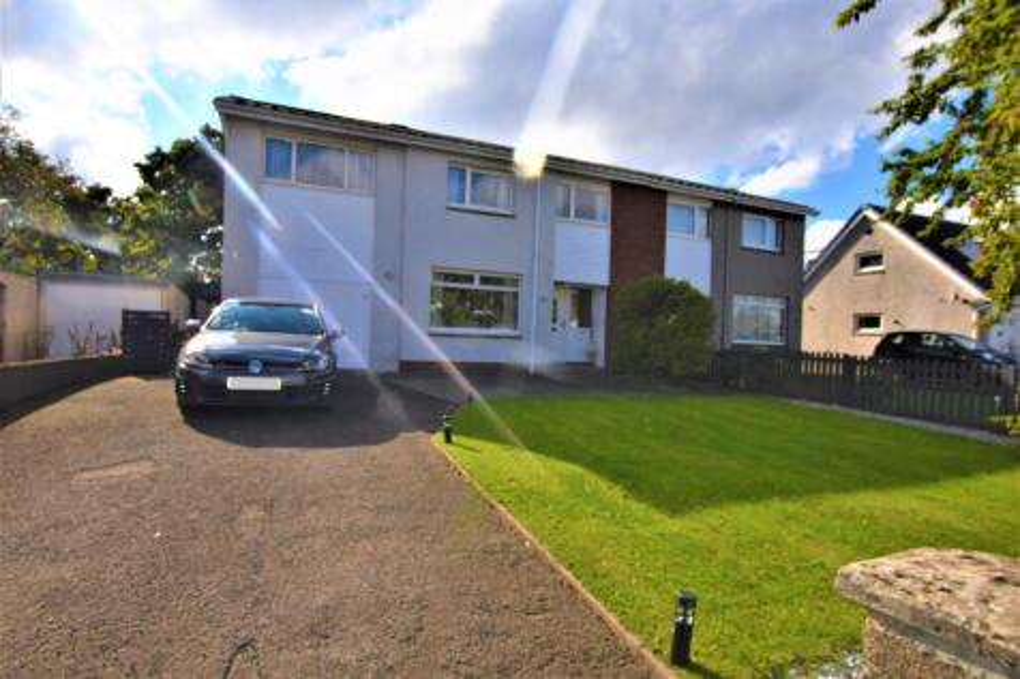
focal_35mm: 20
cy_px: 340
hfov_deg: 85.4
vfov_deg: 63.2
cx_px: 510
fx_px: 552
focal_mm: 13
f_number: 11
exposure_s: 1/200
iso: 100
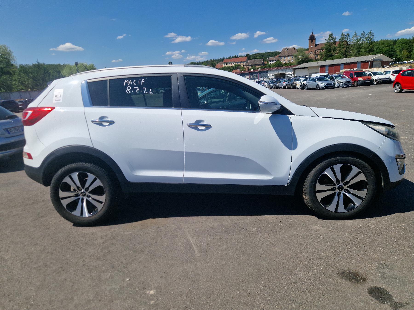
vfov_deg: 58.9
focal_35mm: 23
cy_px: 155
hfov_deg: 73.9
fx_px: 275
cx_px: 207
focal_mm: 5.4
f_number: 1.8
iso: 50
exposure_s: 1/2500
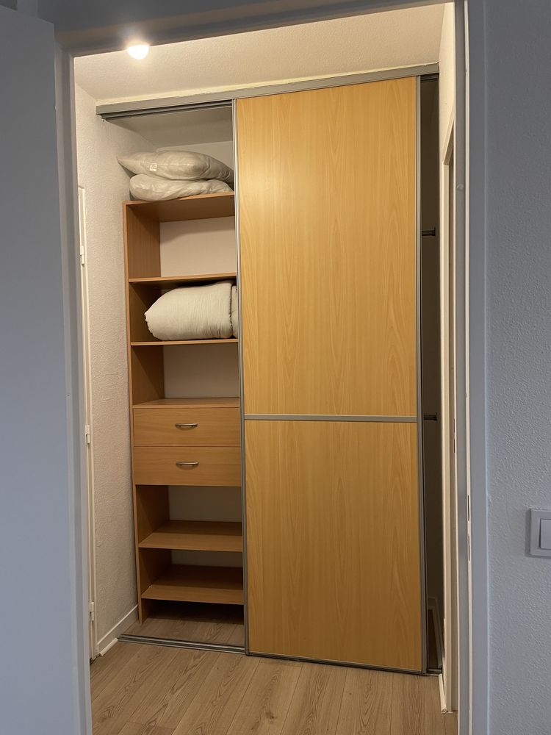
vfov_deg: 67.3
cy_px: 368
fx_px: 552
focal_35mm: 26
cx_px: 276
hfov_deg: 53.1
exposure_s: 1/60
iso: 160
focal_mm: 4.2
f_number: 1.6
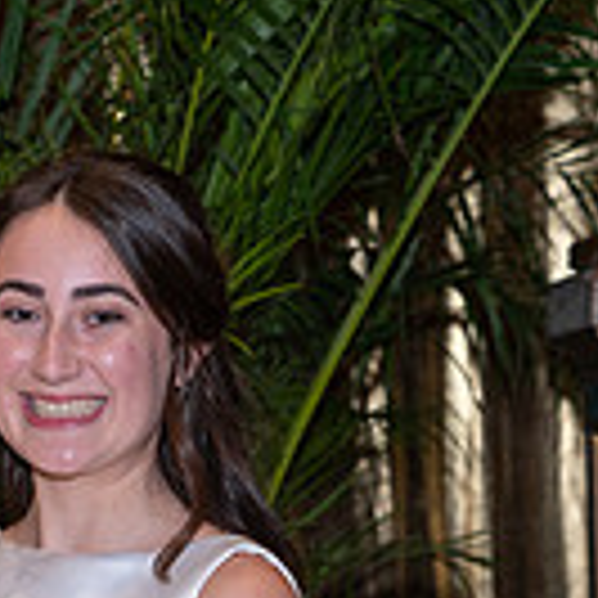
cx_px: 67
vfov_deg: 8.5
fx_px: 3928
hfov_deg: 8.7
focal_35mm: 201
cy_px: 895
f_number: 5.6
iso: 400
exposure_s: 1/50
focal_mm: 70
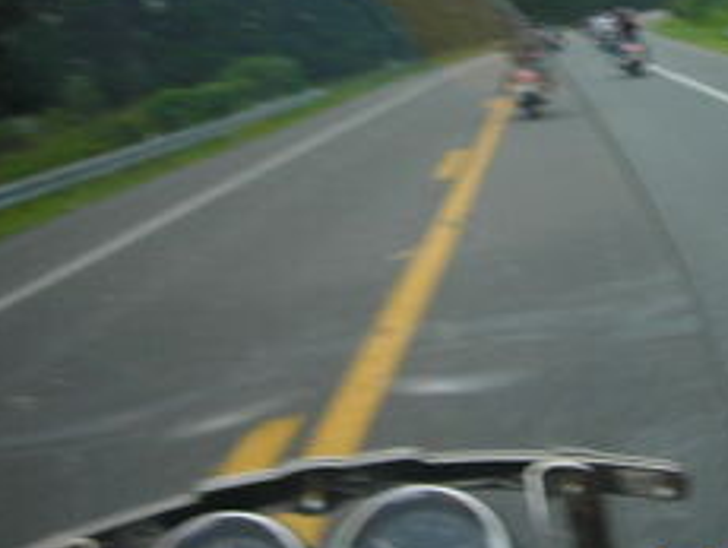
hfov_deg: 28.8
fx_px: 1389
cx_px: 570
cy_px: 127
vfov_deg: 22.1
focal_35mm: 66
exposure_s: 1/160
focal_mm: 6.3
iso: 50
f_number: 6.4
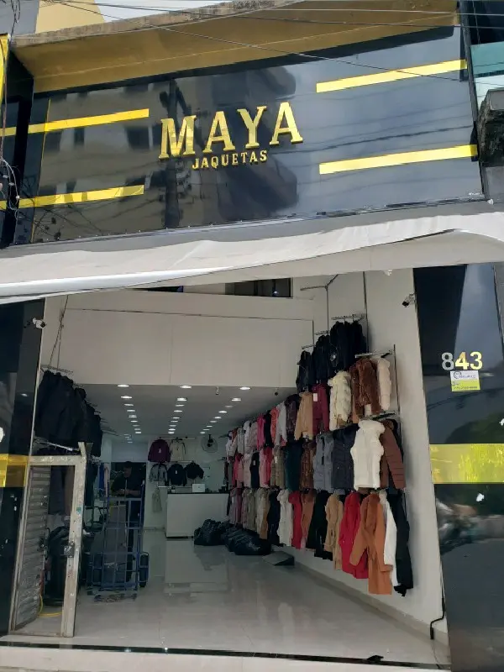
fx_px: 505
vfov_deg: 67.3
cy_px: 336
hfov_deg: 53.1
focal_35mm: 26
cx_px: 252
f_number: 2.4
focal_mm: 4.3
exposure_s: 1/526
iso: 50
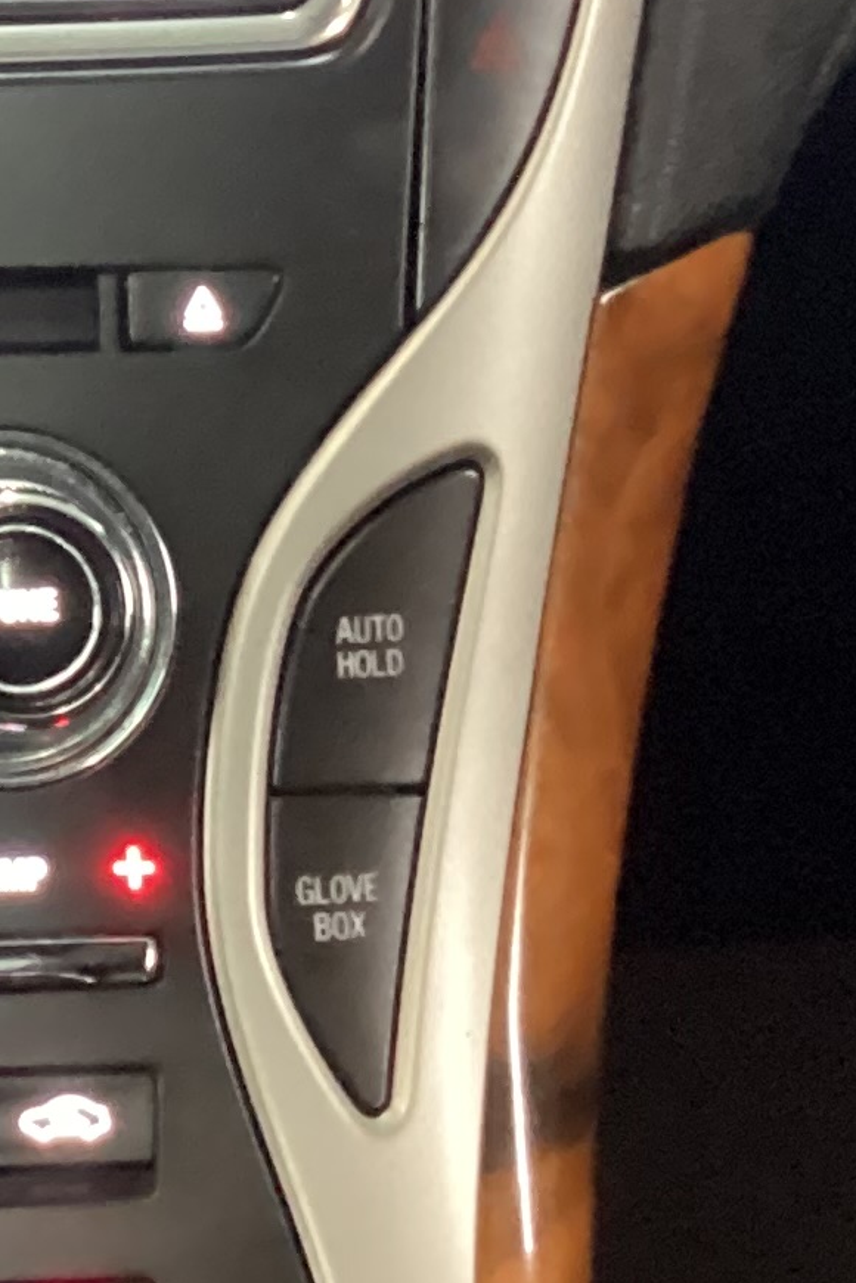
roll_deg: -4.5
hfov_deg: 10.9
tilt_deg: -36.7
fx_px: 4315
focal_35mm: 121
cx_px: -484
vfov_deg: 16.5
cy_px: -32
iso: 640
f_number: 2.4
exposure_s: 1/15
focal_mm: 3.3
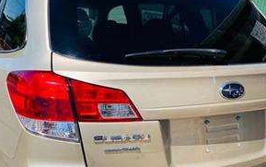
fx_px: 348
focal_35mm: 48
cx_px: 124
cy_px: 120
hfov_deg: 41.8
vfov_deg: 26.6
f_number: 1.8
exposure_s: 1/1490
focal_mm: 4.25
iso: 25
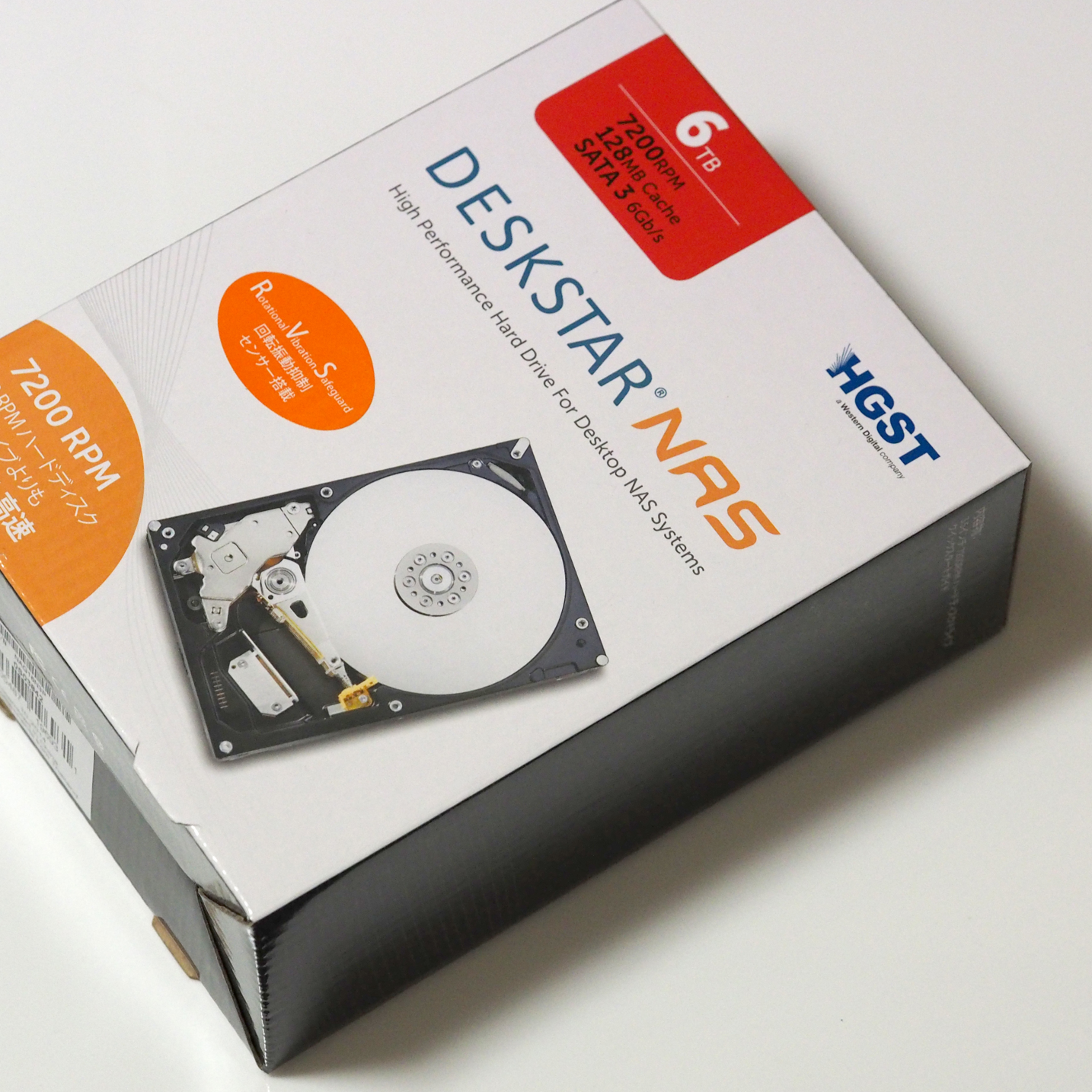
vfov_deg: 12.3
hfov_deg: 12.3
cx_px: 405
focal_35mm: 142
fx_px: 5068
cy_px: 547
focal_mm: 60
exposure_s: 1/60
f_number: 4
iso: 1600
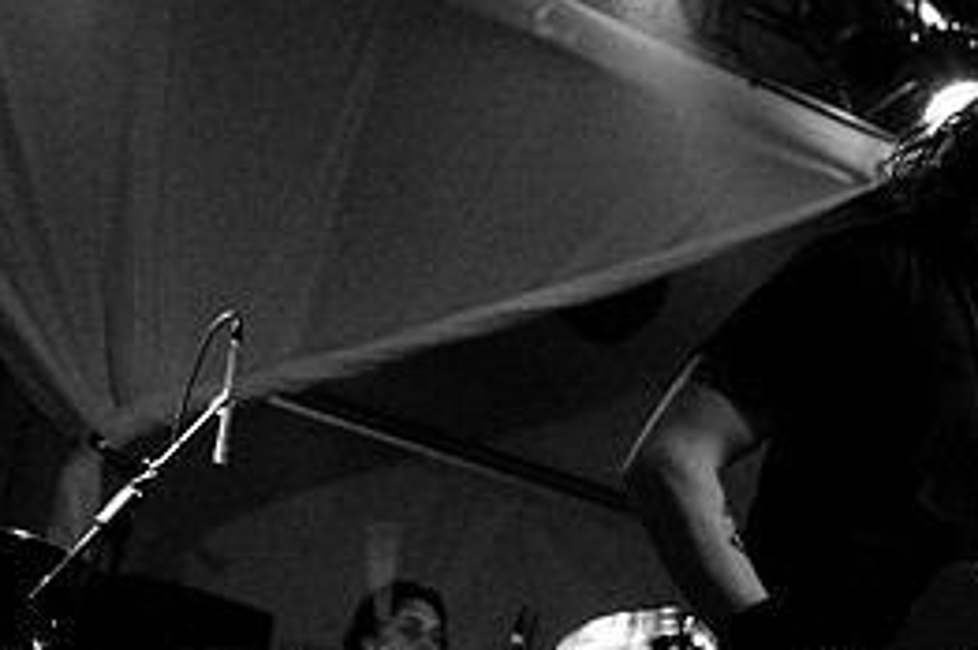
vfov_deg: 11.8
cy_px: 290
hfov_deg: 17.3
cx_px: 918
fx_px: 3150
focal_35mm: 116
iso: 800
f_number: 2.8
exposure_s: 1/125
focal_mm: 35
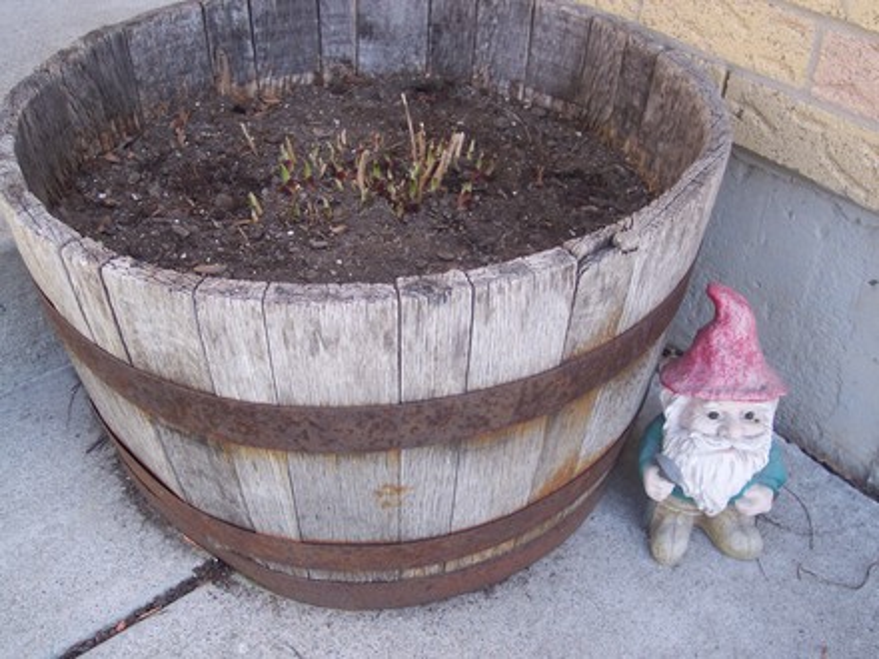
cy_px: 330
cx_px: 440
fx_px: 965
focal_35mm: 38
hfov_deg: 49.0
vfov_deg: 37.7
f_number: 2.8
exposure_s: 1/180
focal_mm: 8
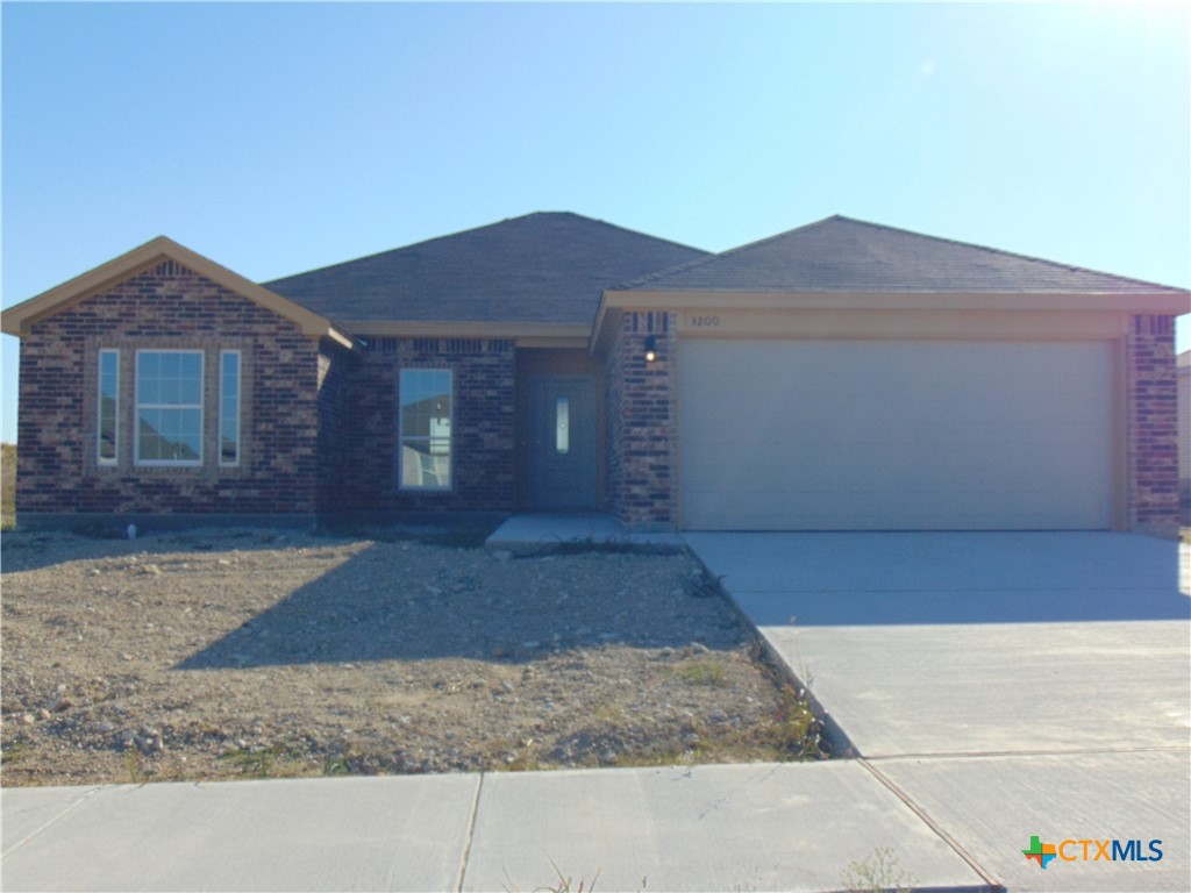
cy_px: 446
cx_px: 596
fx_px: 1204
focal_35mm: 35
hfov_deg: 52.6
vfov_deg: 40.7
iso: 80
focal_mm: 6.3
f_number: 8.3
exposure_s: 1/250
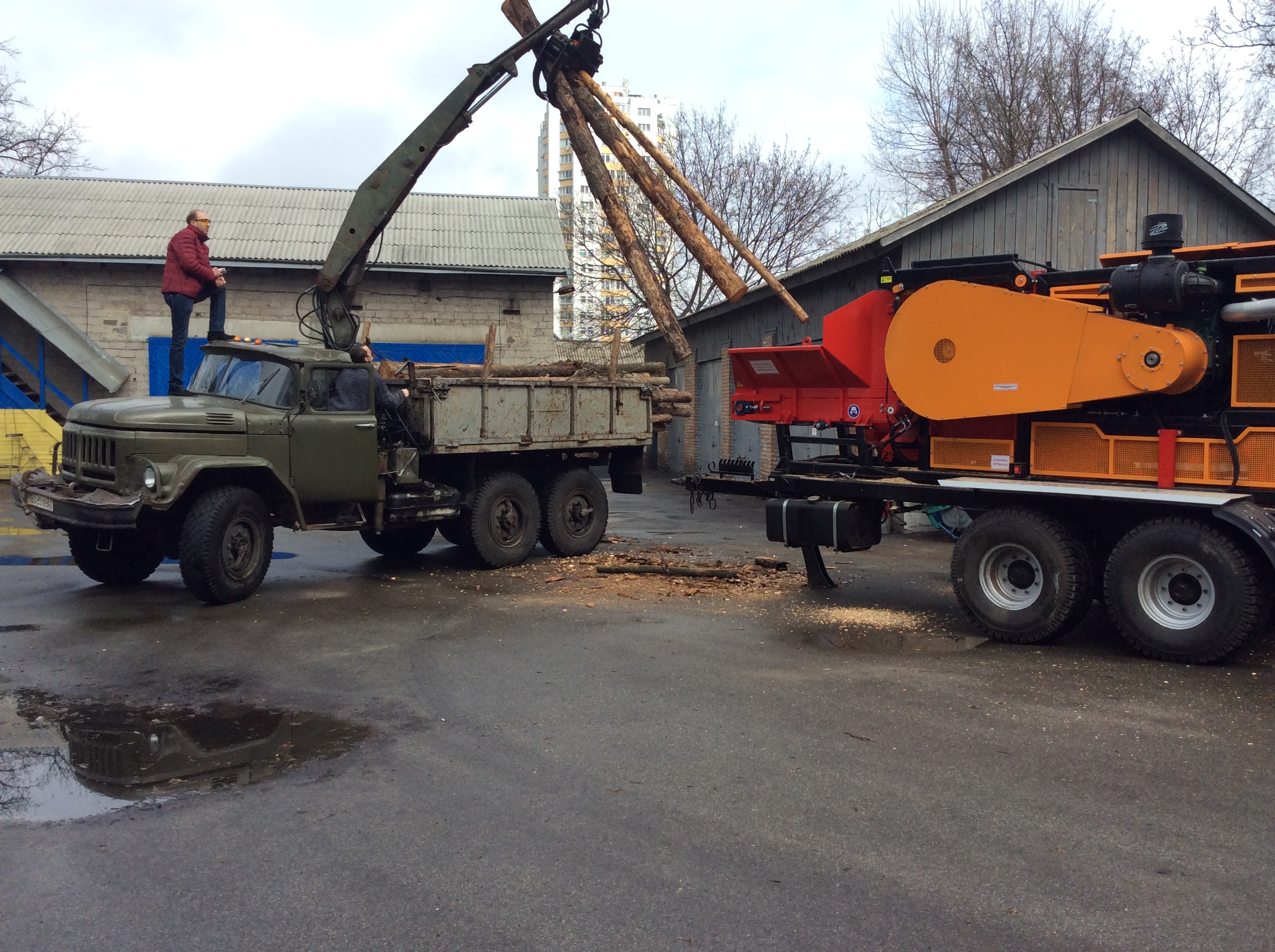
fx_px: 1177
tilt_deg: -6.0
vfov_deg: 44.1
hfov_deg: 56.9
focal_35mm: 32
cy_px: 476
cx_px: 638
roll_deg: -1.6
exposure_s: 1/763
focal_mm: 3.3
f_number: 2.4
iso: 32
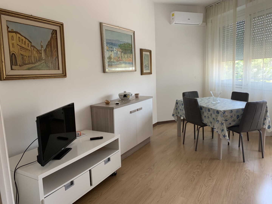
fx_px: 204
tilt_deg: -9.0
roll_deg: +2.3
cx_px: 136
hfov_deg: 67.3
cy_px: 102
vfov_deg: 53.1
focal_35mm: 26
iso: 100
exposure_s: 1/60
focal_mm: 4.25
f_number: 1.8
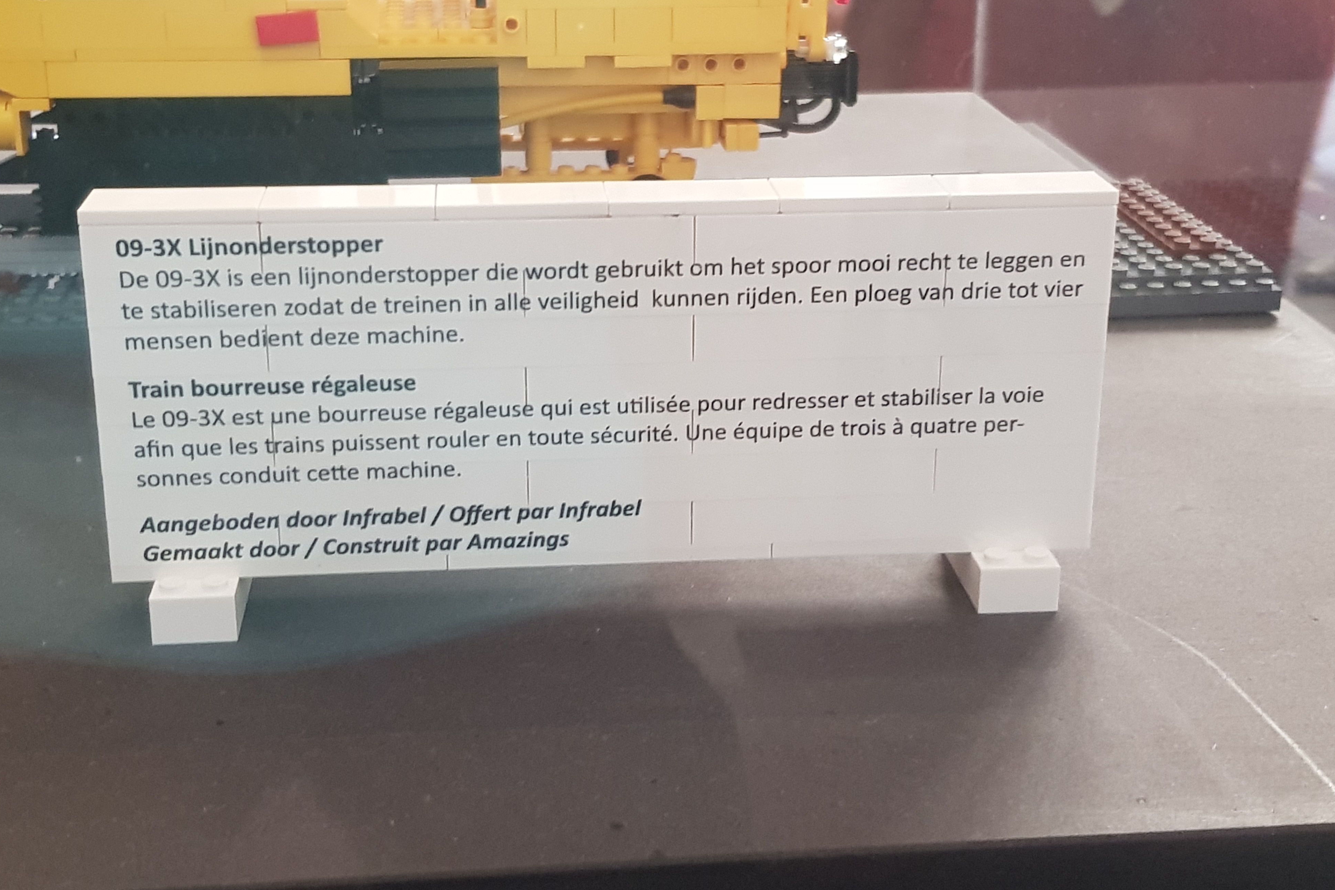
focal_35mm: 28
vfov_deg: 46.3
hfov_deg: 65.5
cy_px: 385
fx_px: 1038
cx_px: 681
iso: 200
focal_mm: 4.2
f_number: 1.7
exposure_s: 1/33
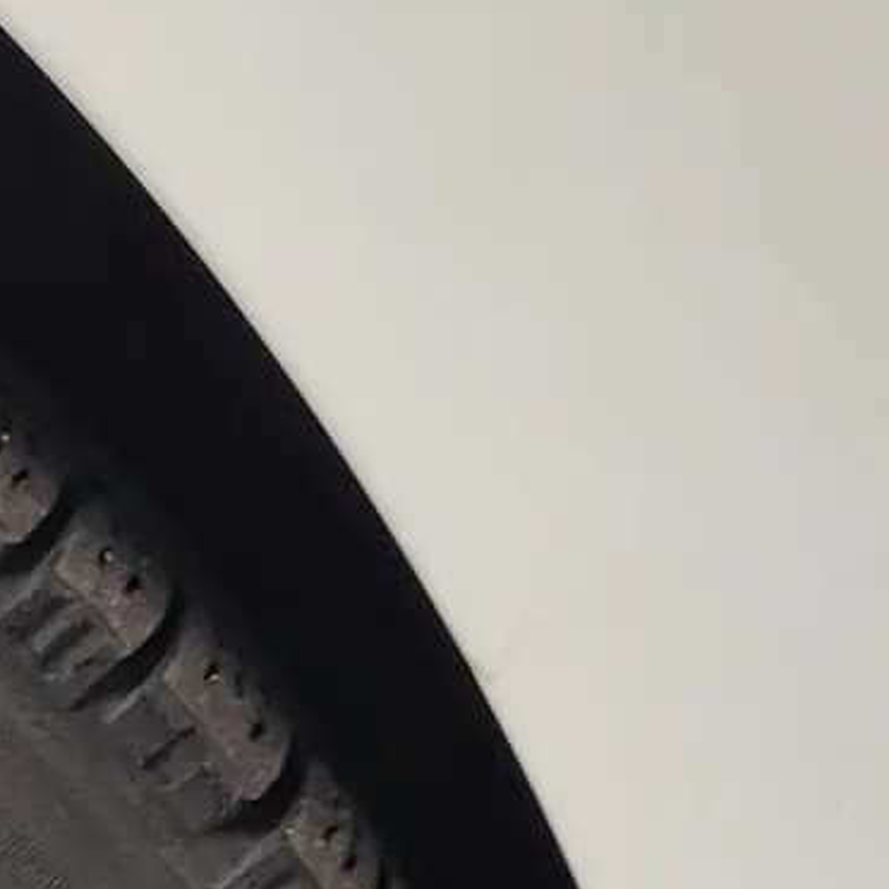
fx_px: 3458
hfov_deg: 12.3
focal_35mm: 119
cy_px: 1433
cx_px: -1081
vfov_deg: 13.6
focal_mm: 5.4
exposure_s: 1/100
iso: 200
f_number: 1.8
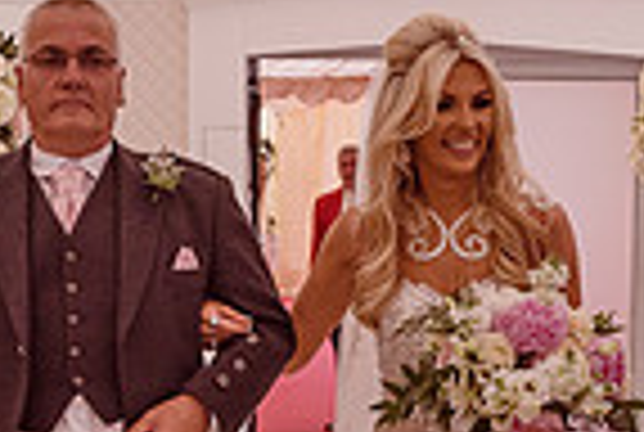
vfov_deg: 6.7
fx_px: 3711
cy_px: 241
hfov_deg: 9.9
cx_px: 186
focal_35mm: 207
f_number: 5.6
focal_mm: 50
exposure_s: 1/500
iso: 640
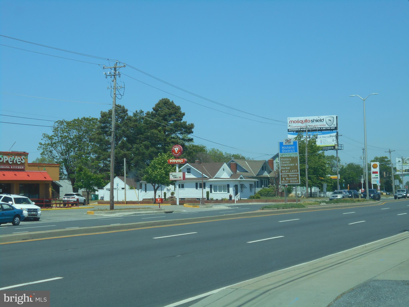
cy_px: 154
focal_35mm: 56
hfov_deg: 34.3
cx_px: 204
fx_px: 662
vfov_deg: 26.1
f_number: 4.9
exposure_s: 1/500
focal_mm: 10
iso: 80
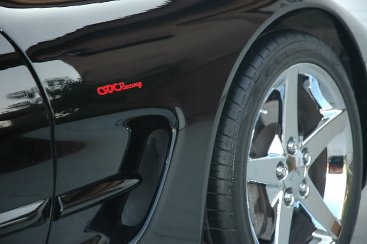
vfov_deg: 14.0
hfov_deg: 20.9
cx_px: 184
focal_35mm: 98
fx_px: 993
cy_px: 122
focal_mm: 65
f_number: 4.5
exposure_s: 1/60
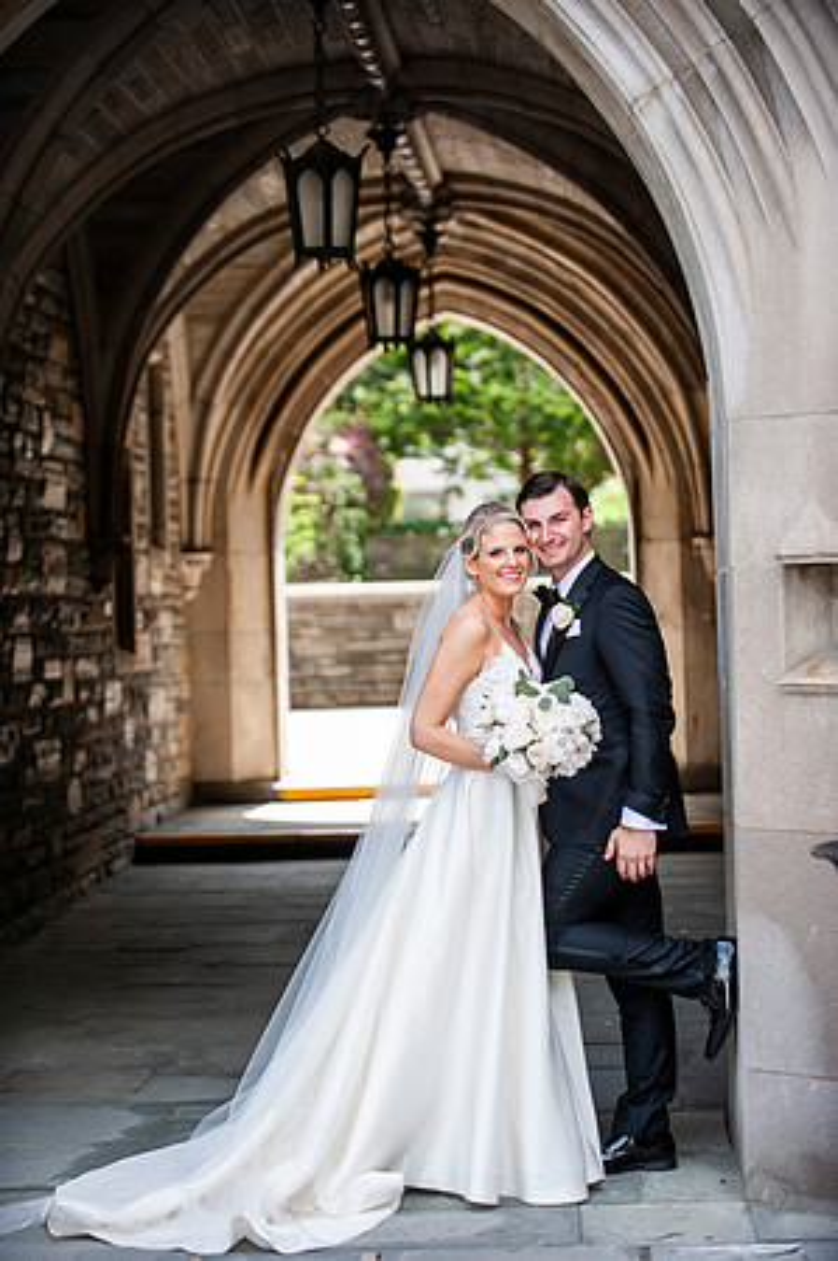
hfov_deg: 15.9
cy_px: 630
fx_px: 3010
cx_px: 419
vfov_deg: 23.7
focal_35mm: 86
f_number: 2.8
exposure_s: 1/4000
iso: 1600
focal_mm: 86
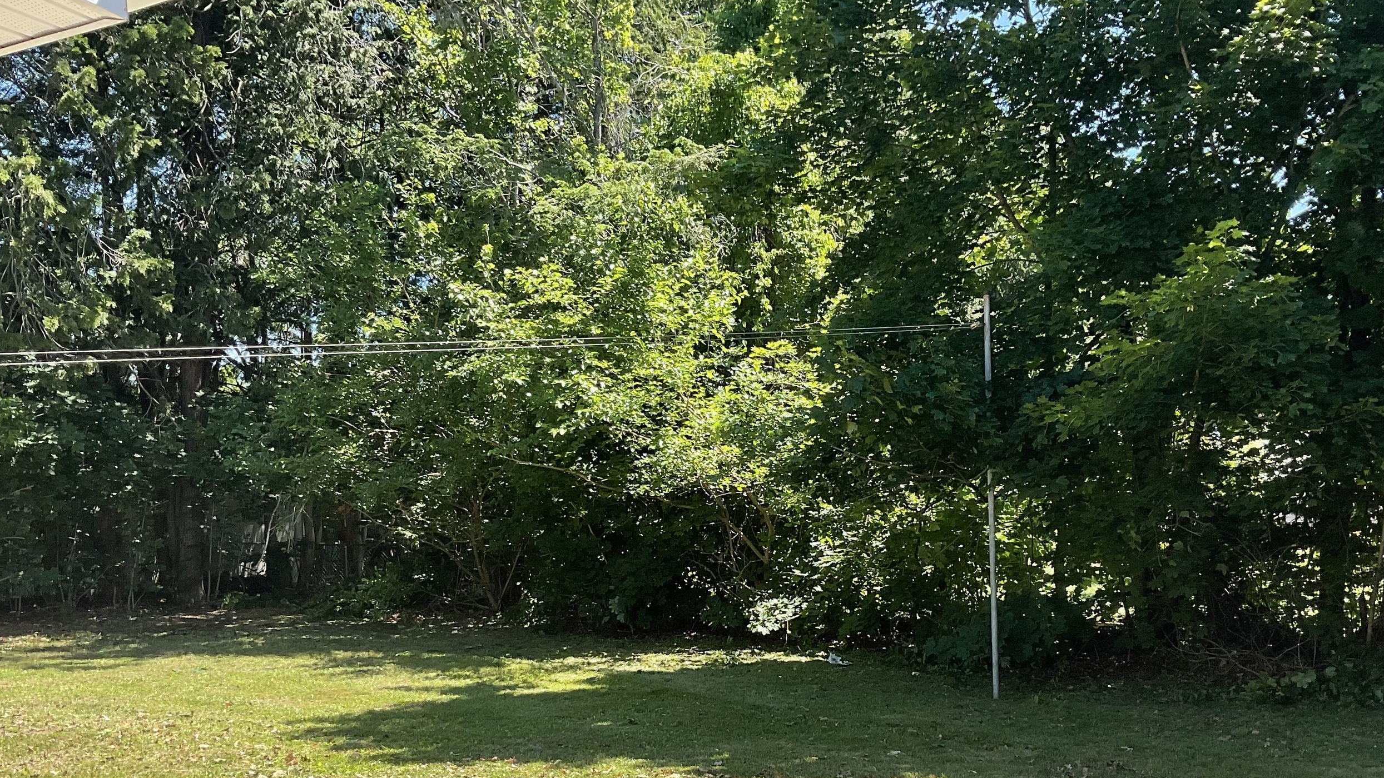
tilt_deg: -3.1
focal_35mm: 39
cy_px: 603
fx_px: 1431
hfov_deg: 51.6
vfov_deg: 29.8
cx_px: 734
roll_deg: +0.3
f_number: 1.8
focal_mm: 3
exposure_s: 1/674
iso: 16
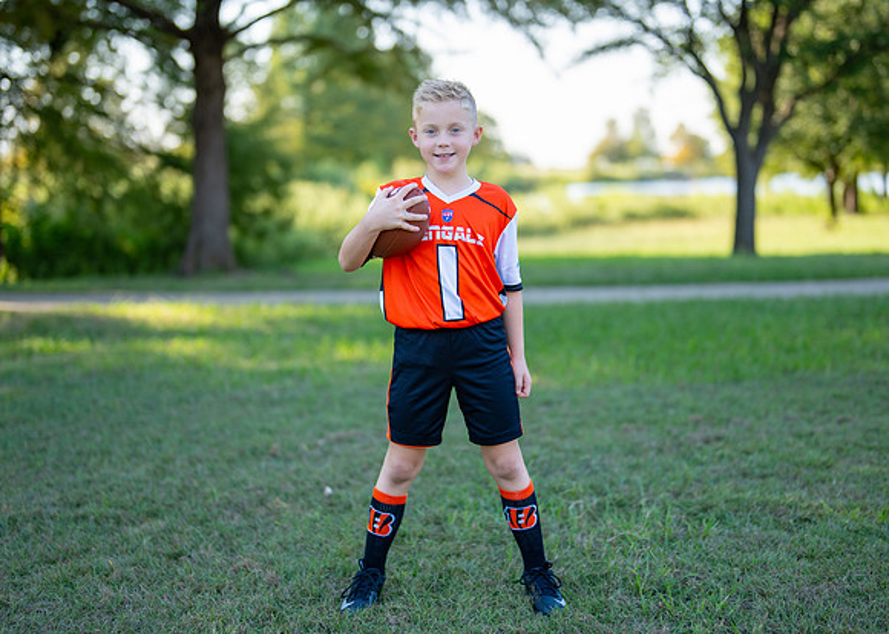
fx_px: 1509
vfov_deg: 23.8
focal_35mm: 60
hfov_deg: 32.8
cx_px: 440
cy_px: 301
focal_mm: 50
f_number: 1.2
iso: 100
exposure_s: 1/1600
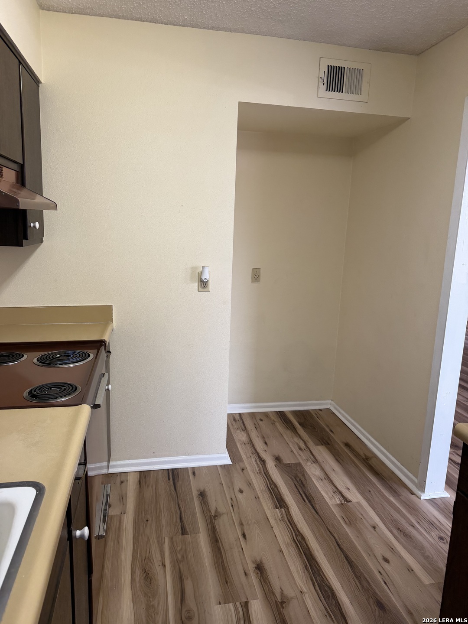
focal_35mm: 24
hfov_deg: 56.8
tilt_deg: -10.3
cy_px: 312
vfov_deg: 71.6
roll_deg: -1.3
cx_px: 234
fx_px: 433
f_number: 1.78
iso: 200
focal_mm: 6.76
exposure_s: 1/120
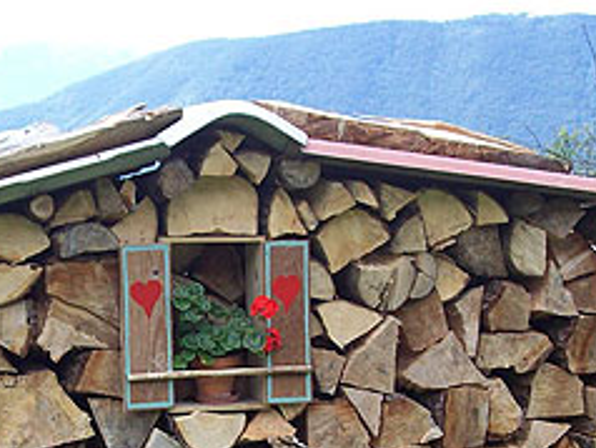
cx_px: 190
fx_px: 1465
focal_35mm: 85
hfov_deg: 22.9
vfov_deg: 17.2
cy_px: 378
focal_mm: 7.6
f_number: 3
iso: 80
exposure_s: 1/210
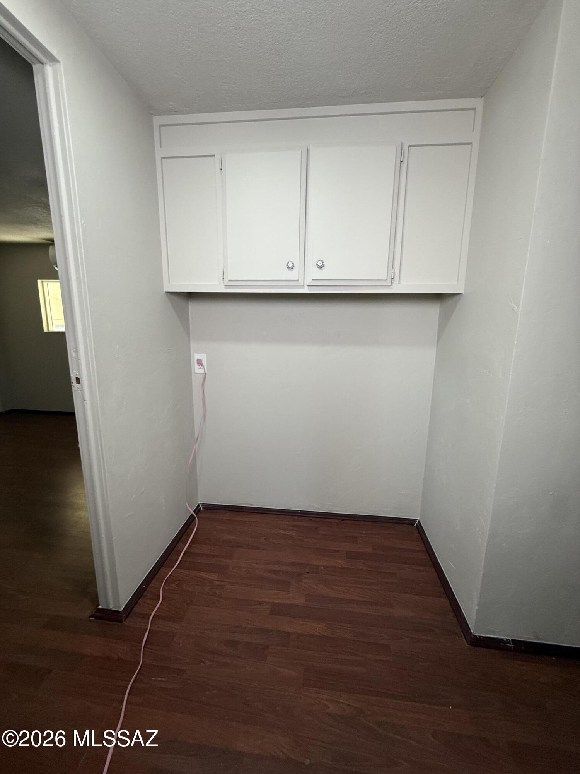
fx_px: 313
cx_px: 290
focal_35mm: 14
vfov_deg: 102.1
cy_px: 387
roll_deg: -1.1
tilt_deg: -11.8
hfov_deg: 85.7
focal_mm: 2.22
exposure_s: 1/120
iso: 250
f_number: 2.2
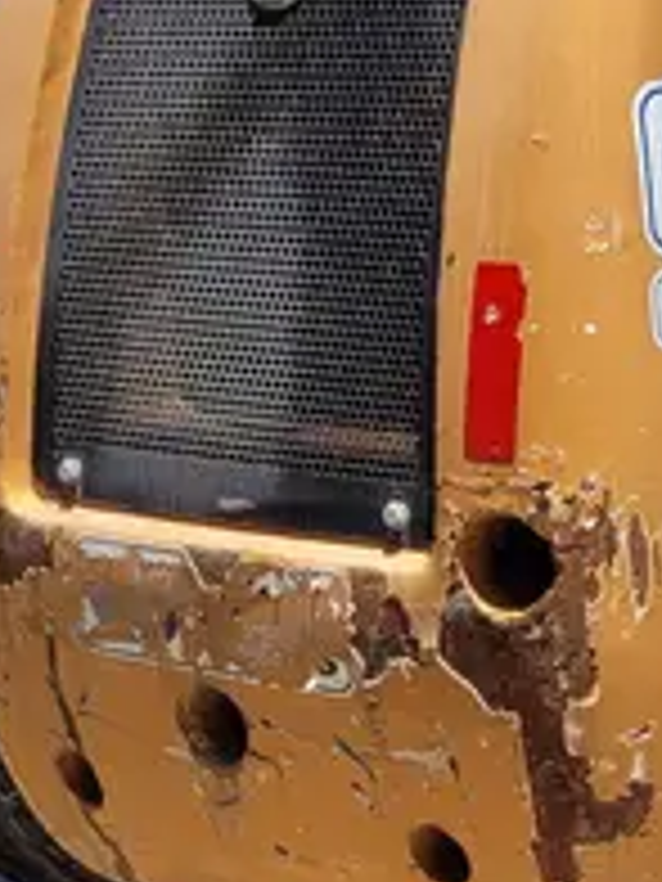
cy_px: 182
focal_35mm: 97
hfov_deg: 14.1
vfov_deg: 20.0
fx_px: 2473
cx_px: 1031
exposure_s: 1/2038
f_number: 1.8
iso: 40
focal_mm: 5.4
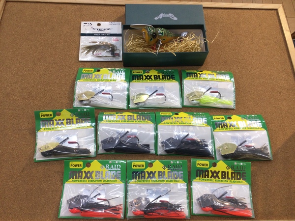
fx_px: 264
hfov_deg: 58.4
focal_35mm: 31
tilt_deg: -66.6
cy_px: 110
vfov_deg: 45.4
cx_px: 148
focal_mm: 3.3
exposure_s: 1/60
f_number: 2.4
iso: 25
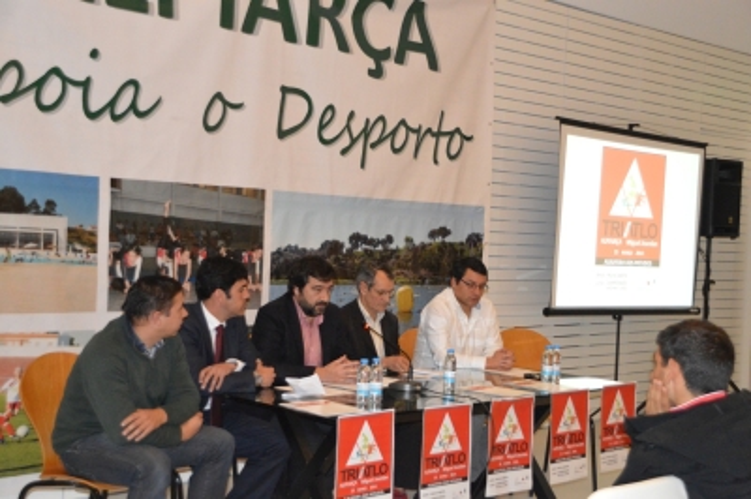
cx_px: 376
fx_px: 1000
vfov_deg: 28.0
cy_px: 250
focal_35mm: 48
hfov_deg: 41.1
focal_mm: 32
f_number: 4.2
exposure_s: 1/60
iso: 3200
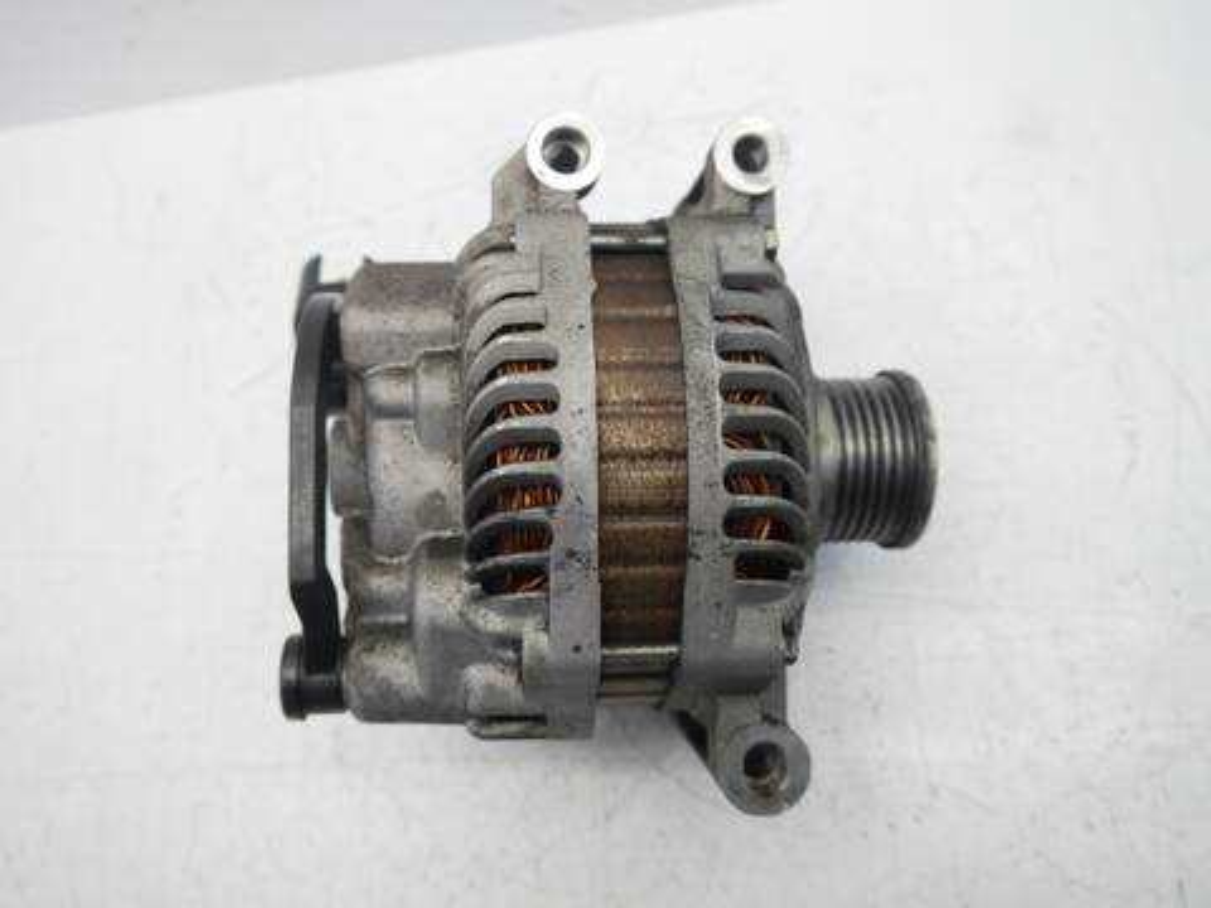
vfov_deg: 49.7
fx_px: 980
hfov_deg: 63.4
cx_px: 606
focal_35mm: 28
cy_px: 454
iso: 320
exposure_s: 1/60
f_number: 3.5
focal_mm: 14
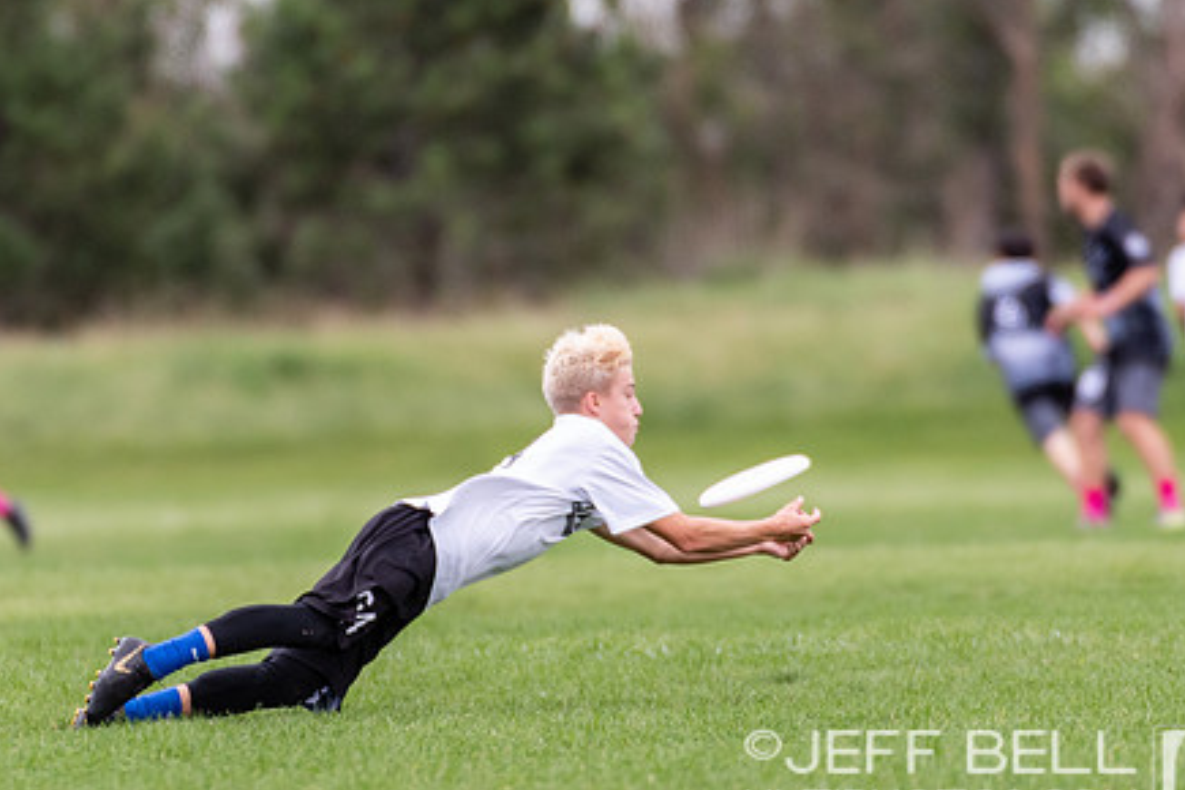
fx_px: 33243
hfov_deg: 2.0
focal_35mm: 1010
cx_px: 593
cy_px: 376
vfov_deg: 1.4
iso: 500
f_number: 4
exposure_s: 1/1000
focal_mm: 400
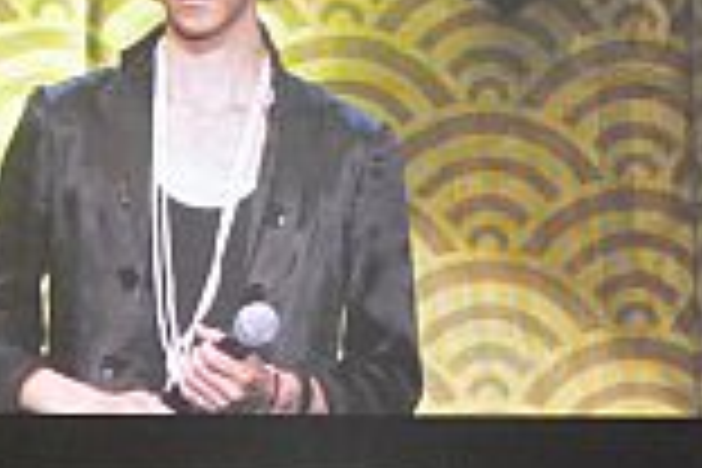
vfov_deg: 3.5
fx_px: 7682
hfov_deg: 5.2
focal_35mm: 394
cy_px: 284
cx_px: 184
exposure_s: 1/500
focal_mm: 80
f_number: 5.3
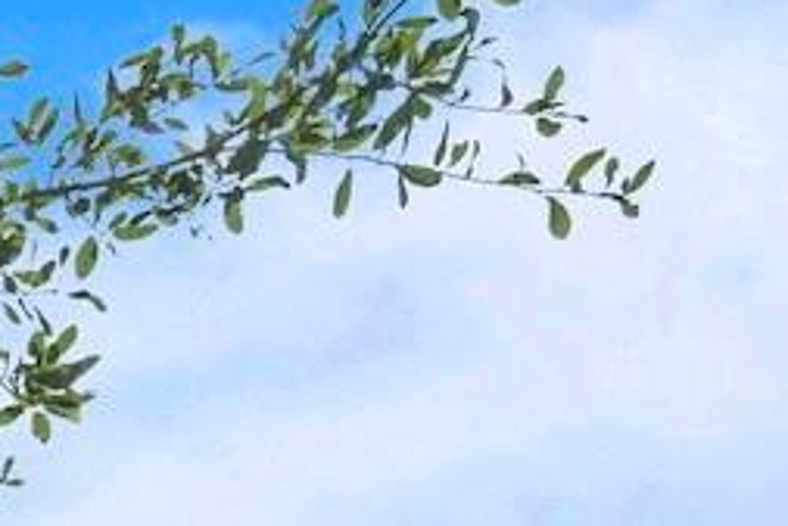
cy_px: 1659
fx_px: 2825
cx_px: -1853
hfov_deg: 9.8
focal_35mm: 129
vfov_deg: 8.6
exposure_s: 1/60
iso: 64
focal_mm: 17
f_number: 14
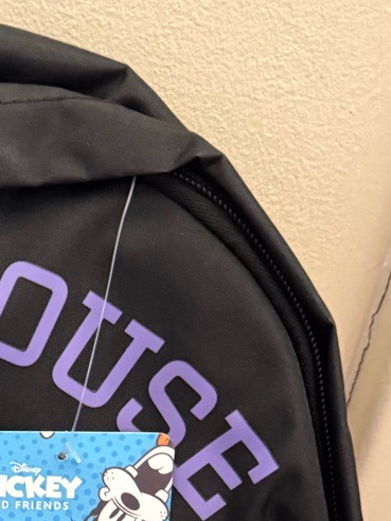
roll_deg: -1.9
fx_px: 1175
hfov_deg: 17.7
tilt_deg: -41.3
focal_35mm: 78
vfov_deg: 23.4
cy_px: 586
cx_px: -121
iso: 800
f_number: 1.78
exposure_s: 1/33
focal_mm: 6.76
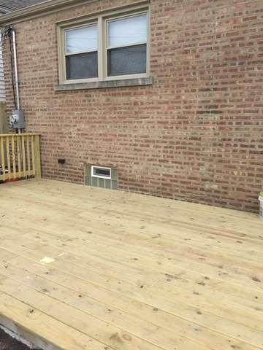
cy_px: 175
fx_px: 294
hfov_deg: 48.2
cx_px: 132
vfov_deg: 61.7
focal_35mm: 29
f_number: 2.2
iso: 32
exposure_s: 1/670
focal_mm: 4.15
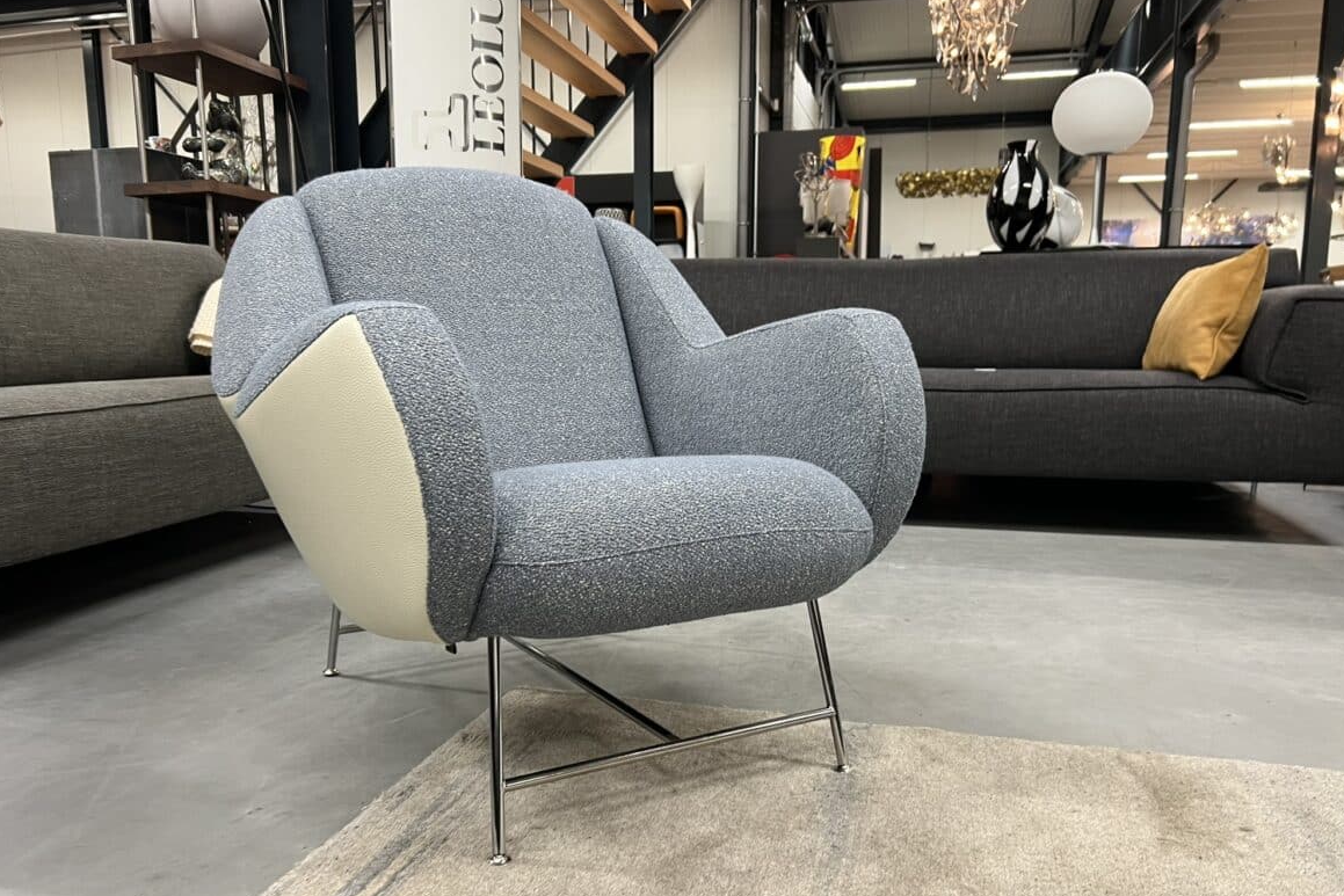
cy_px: 497
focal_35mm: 28
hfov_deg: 65.5
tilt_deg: -9.4
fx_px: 1045
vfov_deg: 46.3
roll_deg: +1.6
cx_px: 654
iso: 80
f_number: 1.5
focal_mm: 5.7
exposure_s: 1/50
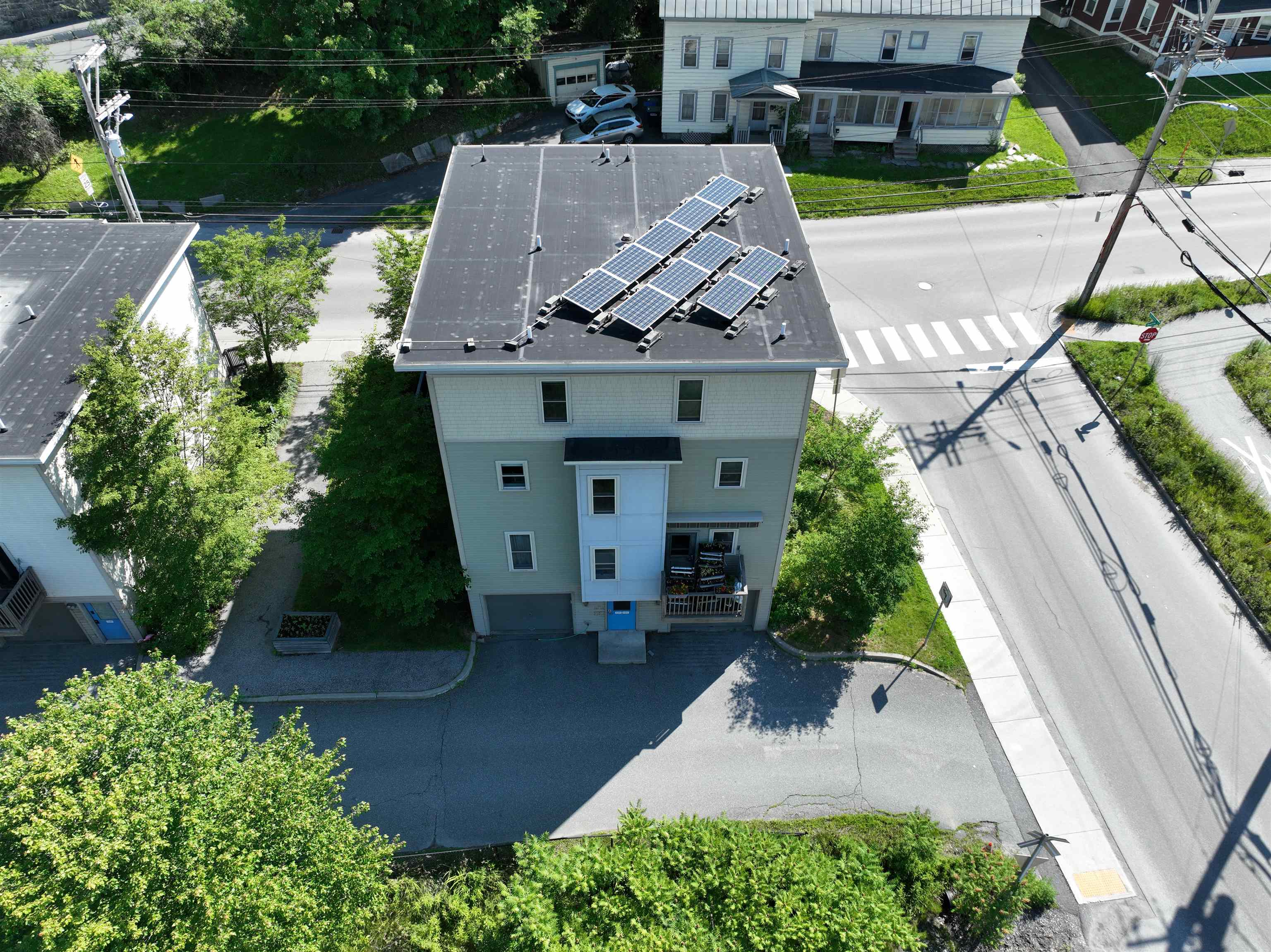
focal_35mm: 24
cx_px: 636
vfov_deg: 56.8
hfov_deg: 71.6
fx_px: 881
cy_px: 476
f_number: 2.8
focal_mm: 12.29
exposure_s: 1/1000
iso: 110
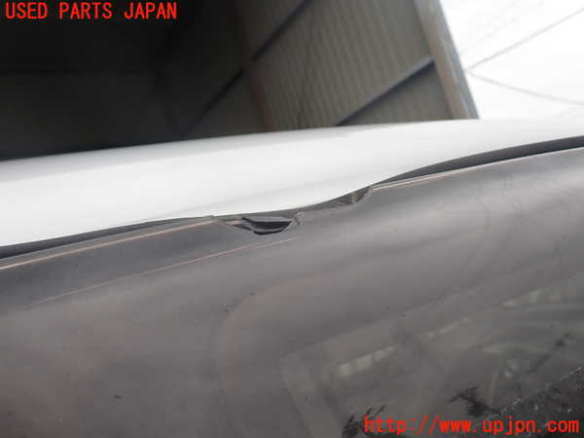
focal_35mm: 30
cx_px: 292
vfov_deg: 46.8
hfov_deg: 60.0
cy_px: 219
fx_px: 506
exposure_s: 1/320
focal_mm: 5.4
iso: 100
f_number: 3.2
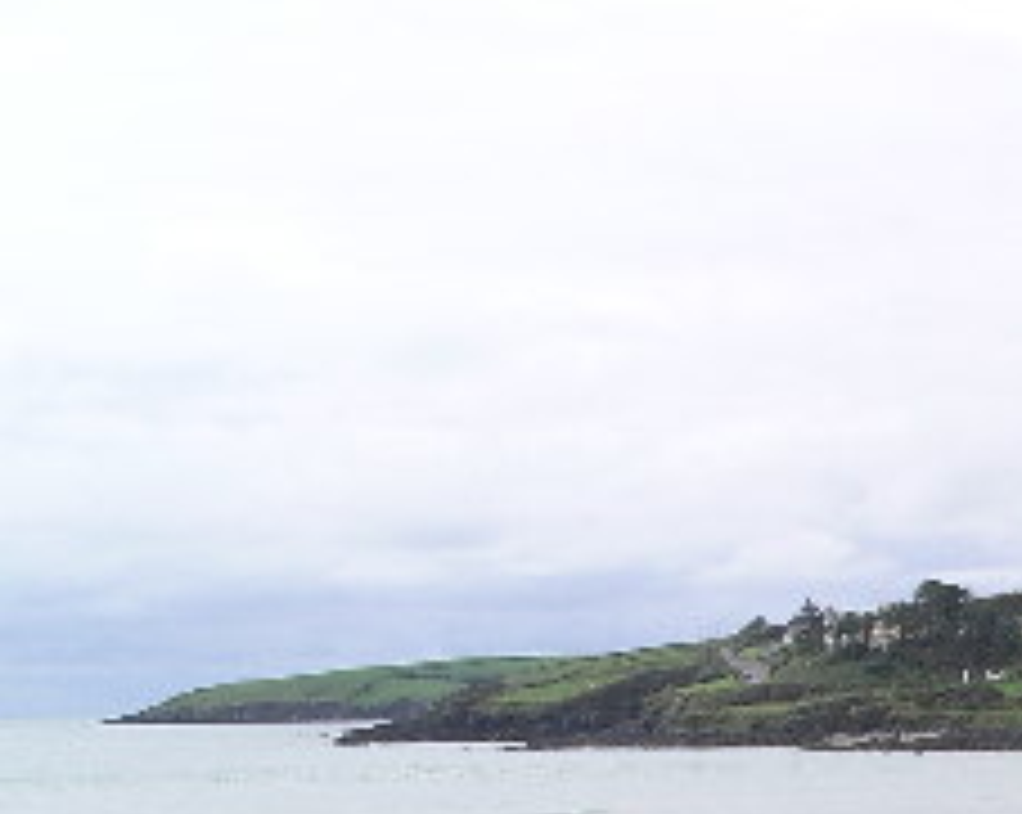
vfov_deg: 14.6
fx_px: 3081
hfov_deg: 17.5
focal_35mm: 102
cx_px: 1364
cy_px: 935
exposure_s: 1/274
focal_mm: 7.8
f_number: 5
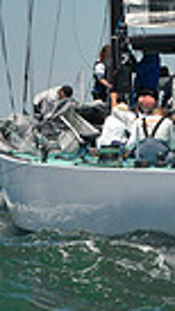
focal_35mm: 310
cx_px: 123
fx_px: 2559
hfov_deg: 3.9
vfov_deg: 6.9
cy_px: -74
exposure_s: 1/1250
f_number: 9
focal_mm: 70
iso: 280
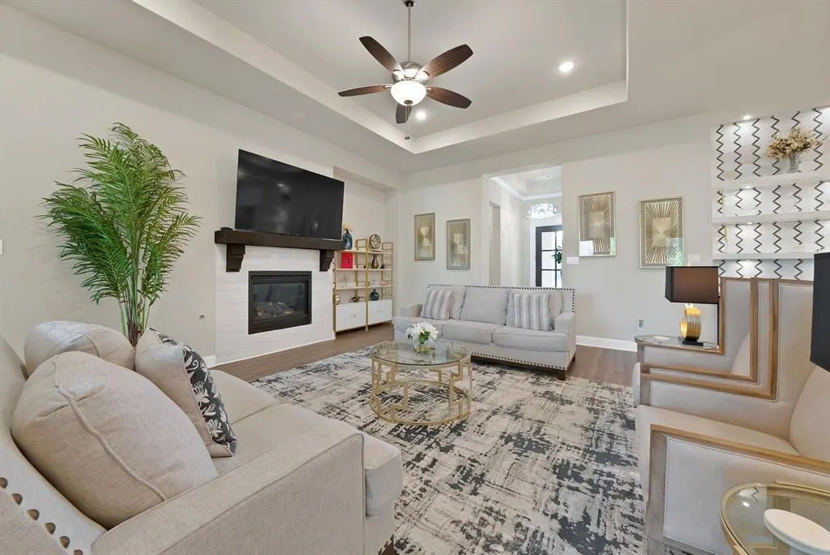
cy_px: 278
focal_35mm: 12
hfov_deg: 112.6
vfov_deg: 90.1
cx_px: 415
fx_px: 277
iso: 640
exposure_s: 1
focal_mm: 12
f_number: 9
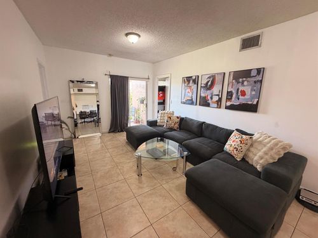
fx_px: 129
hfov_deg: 102.1
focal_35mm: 14
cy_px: 119
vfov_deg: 85.7
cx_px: 159
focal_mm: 2.22
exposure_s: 1/60
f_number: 2.2
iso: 320
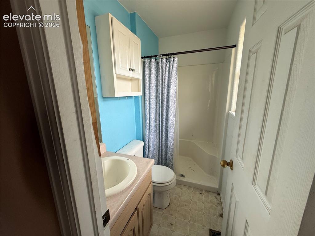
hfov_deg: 102.1
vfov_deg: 85.6
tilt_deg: -11.8
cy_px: 118
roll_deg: +0.3
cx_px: 158
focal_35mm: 14
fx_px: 127
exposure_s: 1/99
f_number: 2.2
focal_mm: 2.22
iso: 80
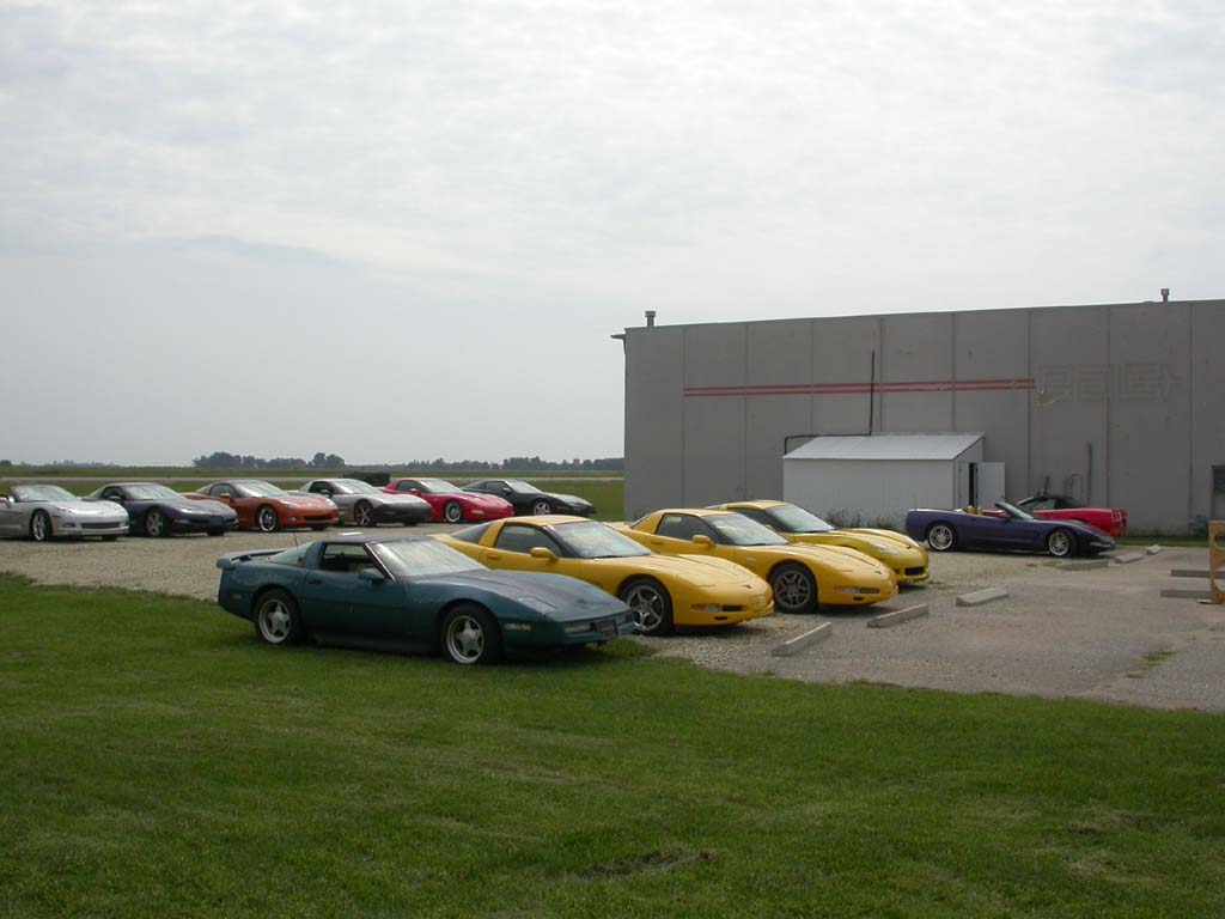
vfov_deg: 37.7
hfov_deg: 49.0
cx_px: 612
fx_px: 1345
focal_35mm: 38
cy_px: 460
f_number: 7.5
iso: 100
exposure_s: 1/571
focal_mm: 7.85
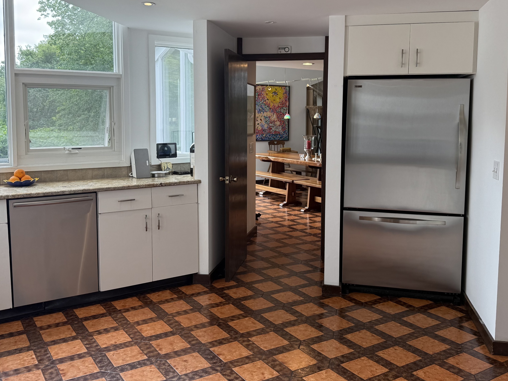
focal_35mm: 32
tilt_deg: -5.1
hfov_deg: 56.8
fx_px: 470
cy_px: 159
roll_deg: +0.1
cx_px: 249
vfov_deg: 44.0
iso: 80
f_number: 1.78
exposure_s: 1/198
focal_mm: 6.76
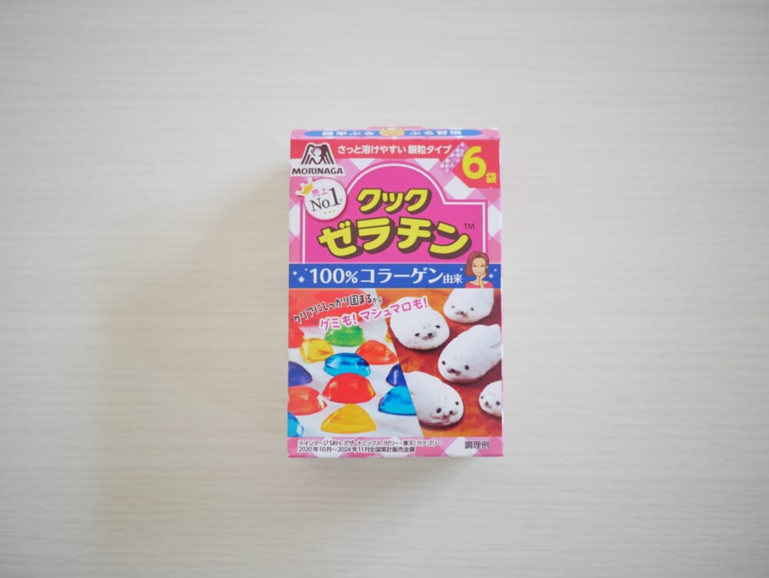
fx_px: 889
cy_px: 289
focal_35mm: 40
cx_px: 384
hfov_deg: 46.8
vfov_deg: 36.0
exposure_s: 1/60
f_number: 1.7
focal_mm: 20
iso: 250
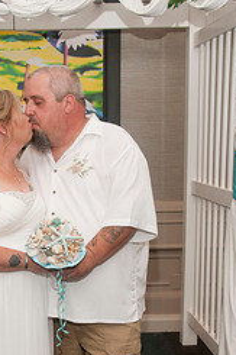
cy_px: 268
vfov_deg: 30.0
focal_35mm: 66
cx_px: 56
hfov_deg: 20.4
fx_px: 650
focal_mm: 24
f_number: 5.6
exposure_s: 1/60
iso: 400
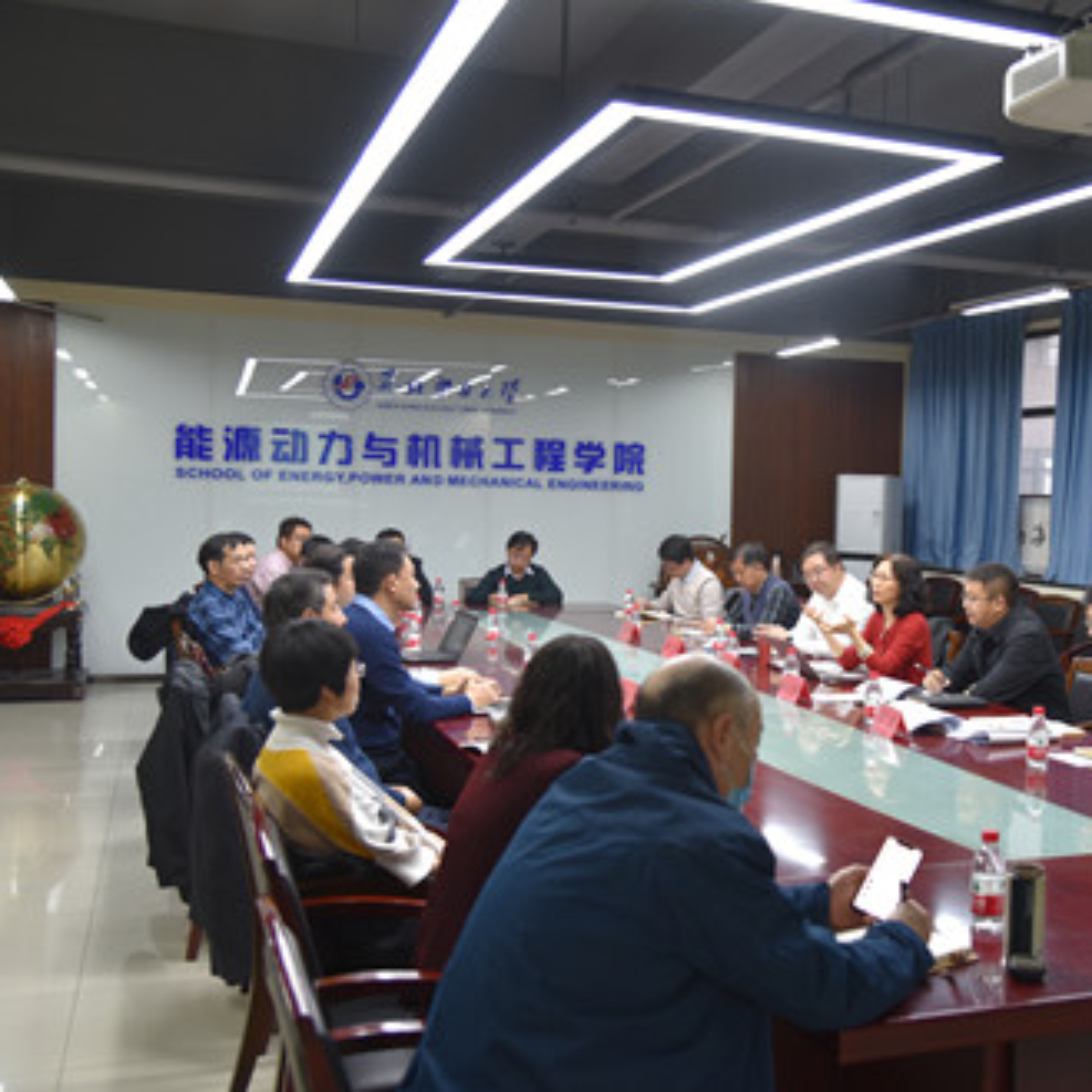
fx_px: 1428
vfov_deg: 41.9
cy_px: 543
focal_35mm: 40
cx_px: 773
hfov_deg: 41.0
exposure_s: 1/60
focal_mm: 31
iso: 640
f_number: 4
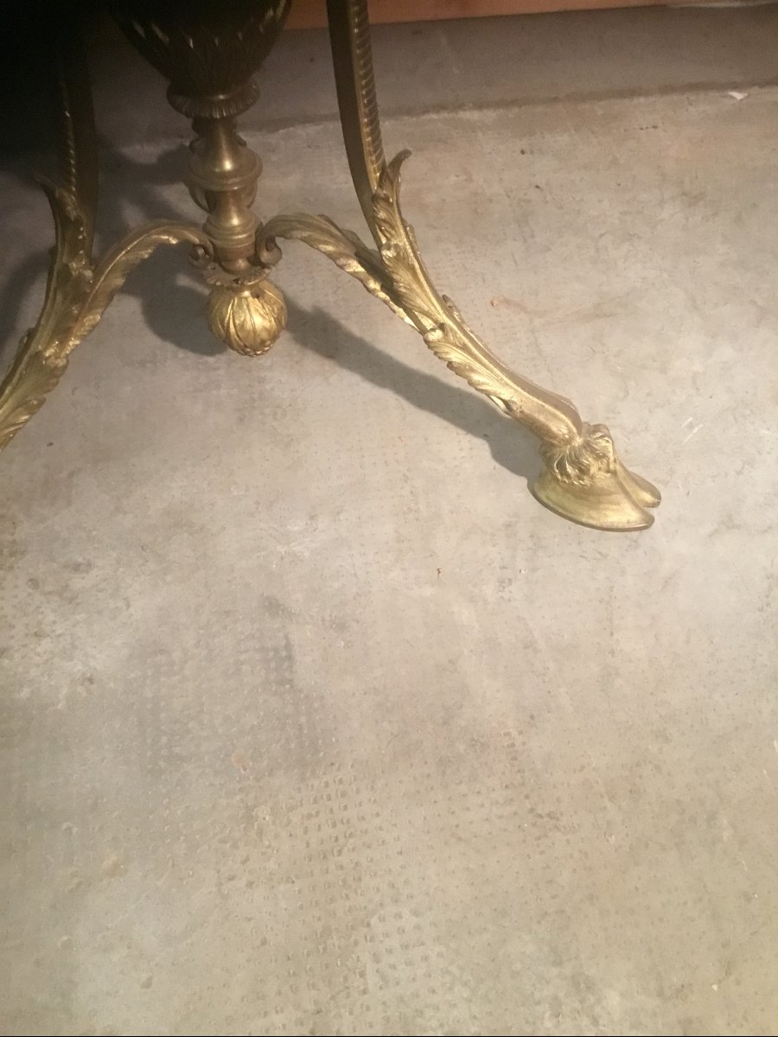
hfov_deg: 45.4
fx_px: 929
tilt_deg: -52.3
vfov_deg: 58.4
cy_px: 518
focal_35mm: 31
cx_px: 389
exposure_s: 1/20
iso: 200
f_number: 2.4
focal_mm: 3.3
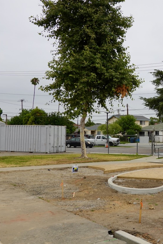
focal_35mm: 46
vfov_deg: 42.7
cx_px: 160
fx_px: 312
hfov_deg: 27.7
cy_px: 123
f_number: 4.5
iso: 100
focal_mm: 11.06
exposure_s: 1/200
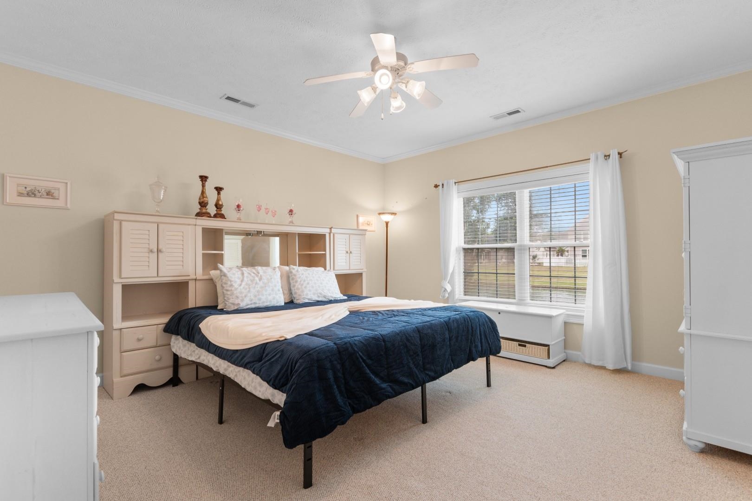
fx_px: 334
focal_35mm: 16
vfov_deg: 73.7
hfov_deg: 96.7
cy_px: 250
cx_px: 376
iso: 100
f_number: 4.8
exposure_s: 1/3
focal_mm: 11
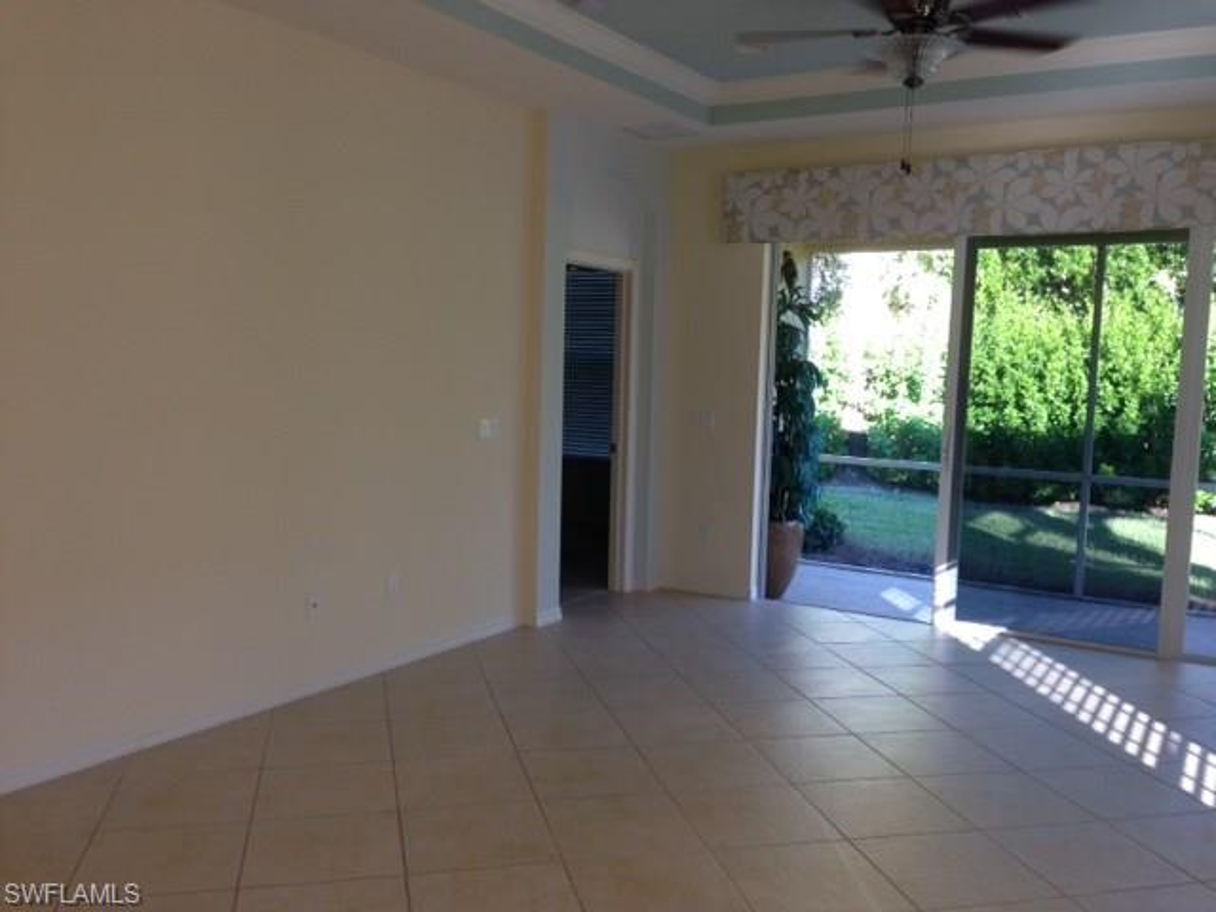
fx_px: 1159
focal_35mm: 33
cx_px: 608
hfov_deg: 55.4
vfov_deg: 42.9
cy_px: 456
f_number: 2.4
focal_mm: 4.12
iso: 50
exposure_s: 1/40
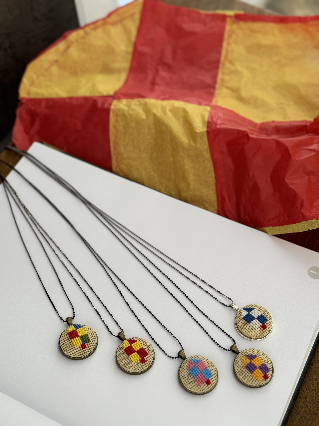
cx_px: 160
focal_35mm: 48
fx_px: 590
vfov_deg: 39.7
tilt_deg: -55.3
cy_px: 213
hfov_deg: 30.3
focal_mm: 6.76
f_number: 1.78
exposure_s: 1/50
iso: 50
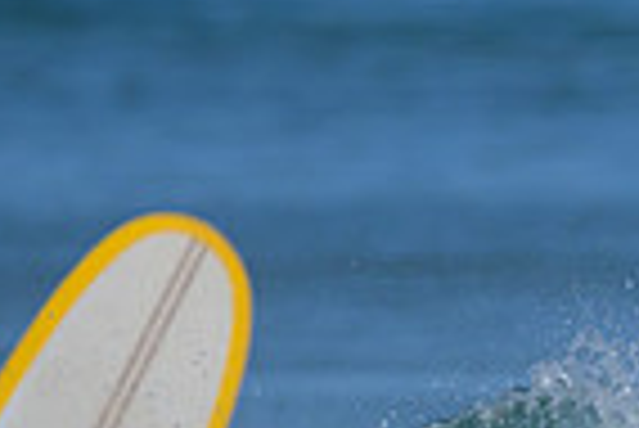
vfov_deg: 0.3
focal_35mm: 4468
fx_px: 79387
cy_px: 847
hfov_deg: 0.5
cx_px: 1038
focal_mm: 800
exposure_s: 1/2000
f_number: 6.3
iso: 180
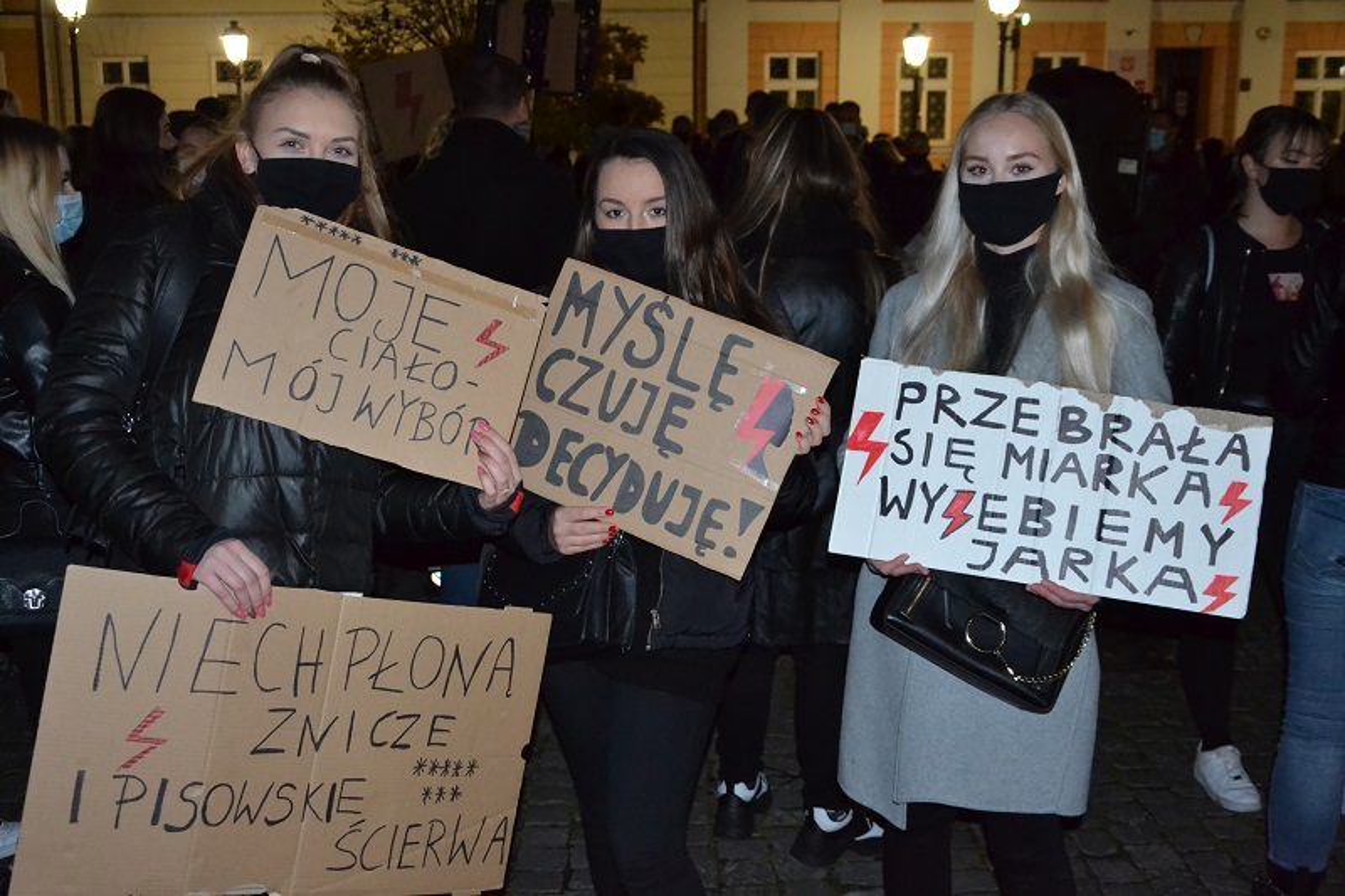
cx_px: 672
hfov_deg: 51.3
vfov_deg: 35.5
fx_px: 1401
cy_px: 448
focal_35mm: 38
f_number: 4
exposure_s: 1/60
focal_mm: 25
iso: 3200
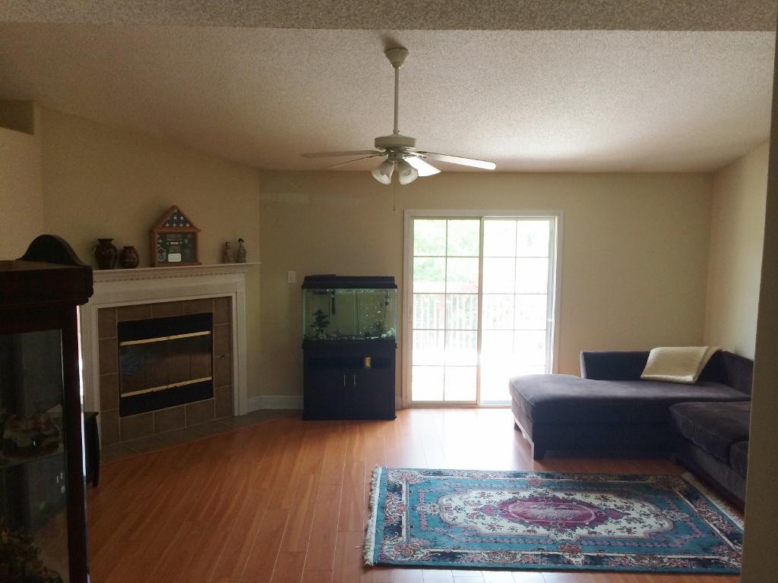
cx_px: 389
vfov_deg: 46.8
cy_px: 292
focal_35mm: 30
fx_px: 674
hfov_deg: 60.0
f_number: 2.2
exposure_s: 1/30
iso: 40
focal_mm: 4.12
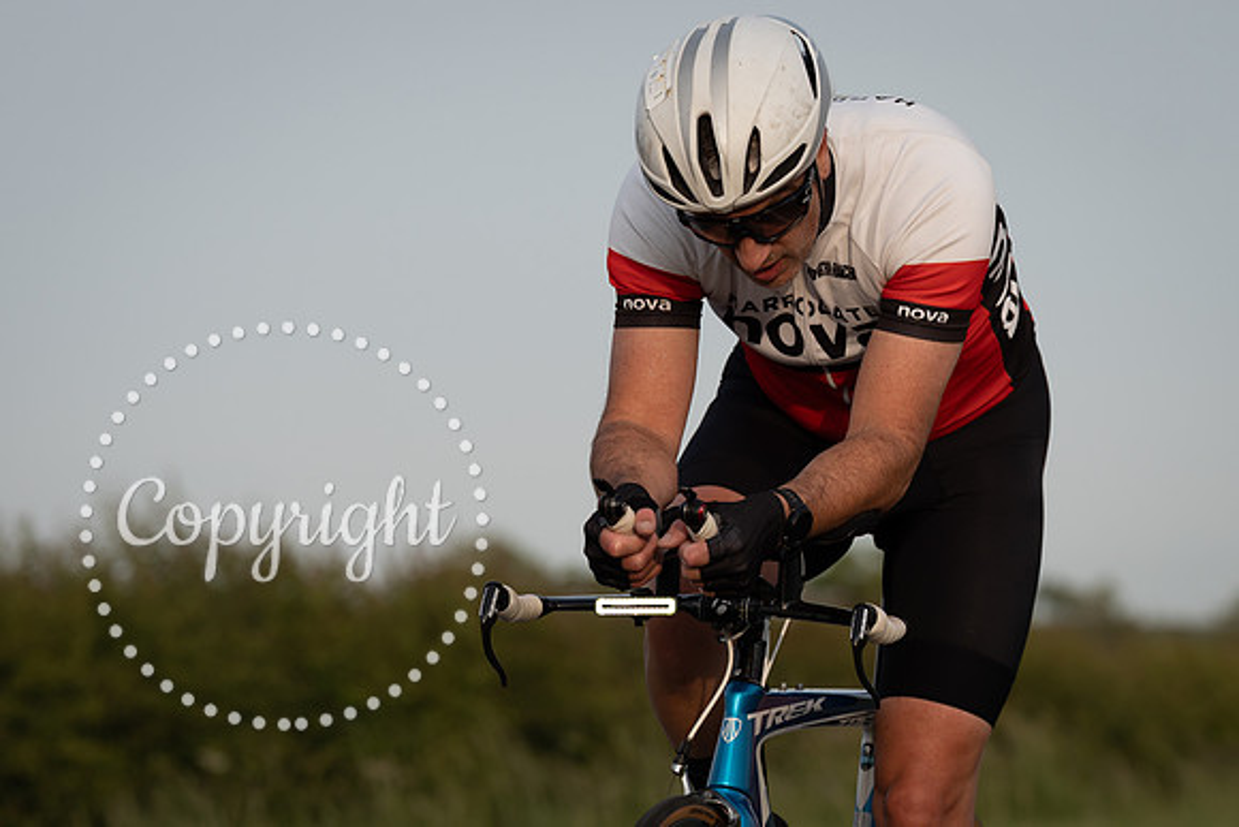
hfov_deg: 9.1
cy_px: 363
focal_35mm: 227
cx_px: 853
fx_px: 7802
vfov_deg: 6.1
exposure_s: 1/1000
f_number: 3.5
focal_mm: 118
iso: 125
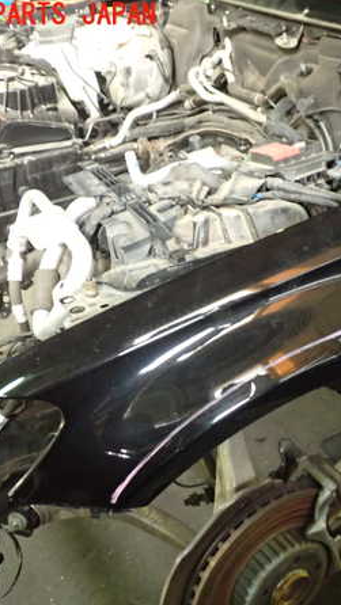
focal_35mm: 44
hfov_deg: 26.1
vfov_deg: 46.4
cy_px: 304
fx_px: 707
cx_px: 317
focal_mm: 5.4
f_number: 2.3
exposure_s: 1/30
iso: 800
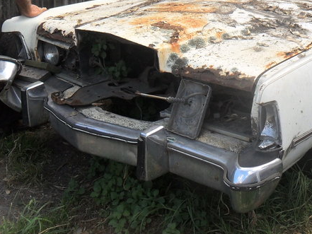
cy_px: 60
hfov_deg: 37.4
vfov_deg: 29.3
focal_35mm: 49
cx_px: 253
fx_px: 442
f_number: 3.5
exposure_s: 1/250
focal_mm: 4.9
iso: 100
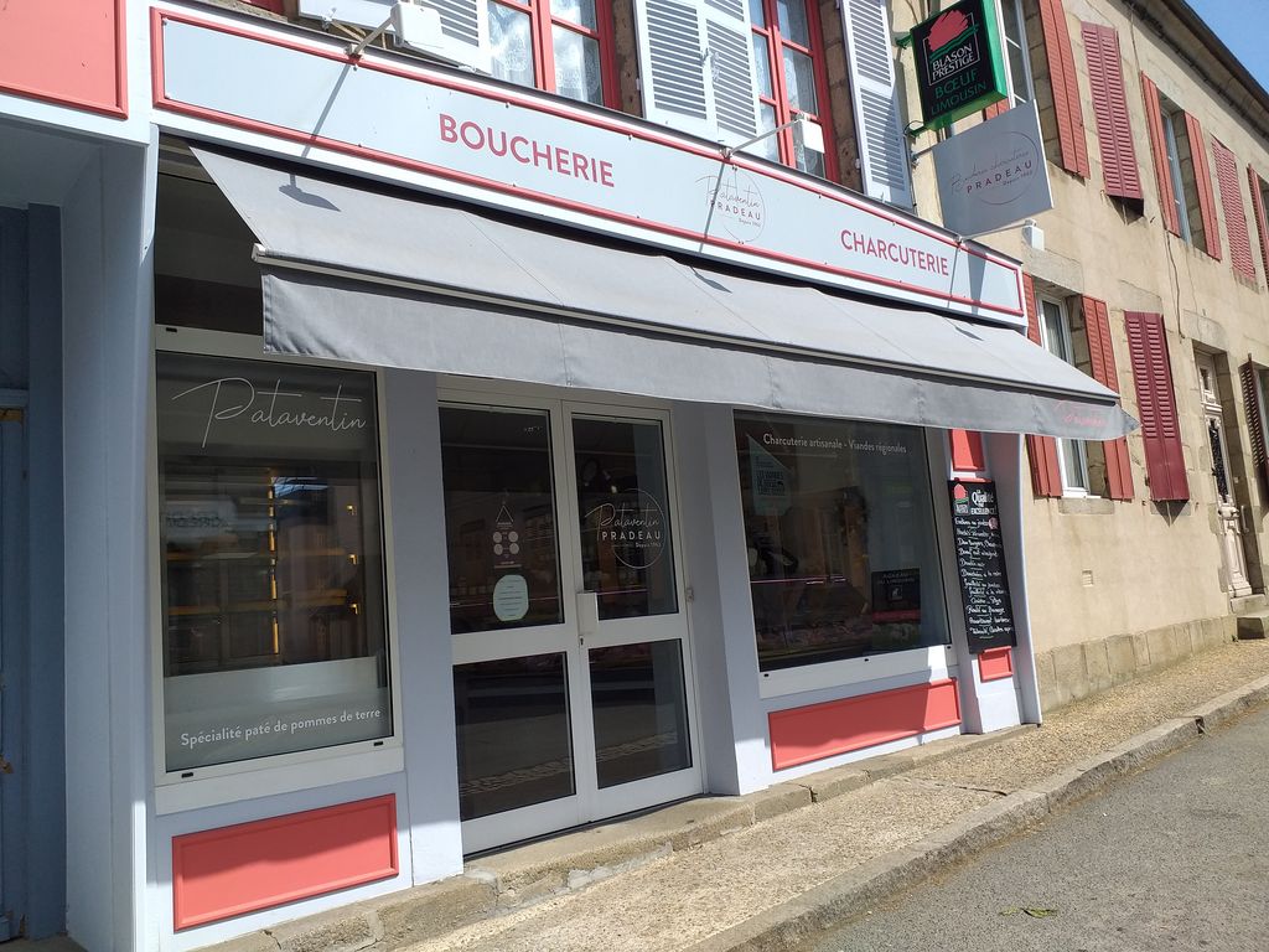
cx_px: 634
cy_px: 476
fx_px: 953
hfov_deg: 67.3
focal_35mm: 26
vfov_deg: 53.1
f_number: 1.9
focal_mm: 3.6
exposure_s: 1/1463
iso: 40
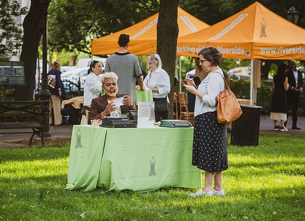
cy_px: 110
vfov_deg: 12.2
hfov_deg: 16.7
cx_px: 138
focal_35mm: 119
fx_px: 1040
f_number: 5
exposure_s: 1/500
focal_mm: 112
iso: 2000
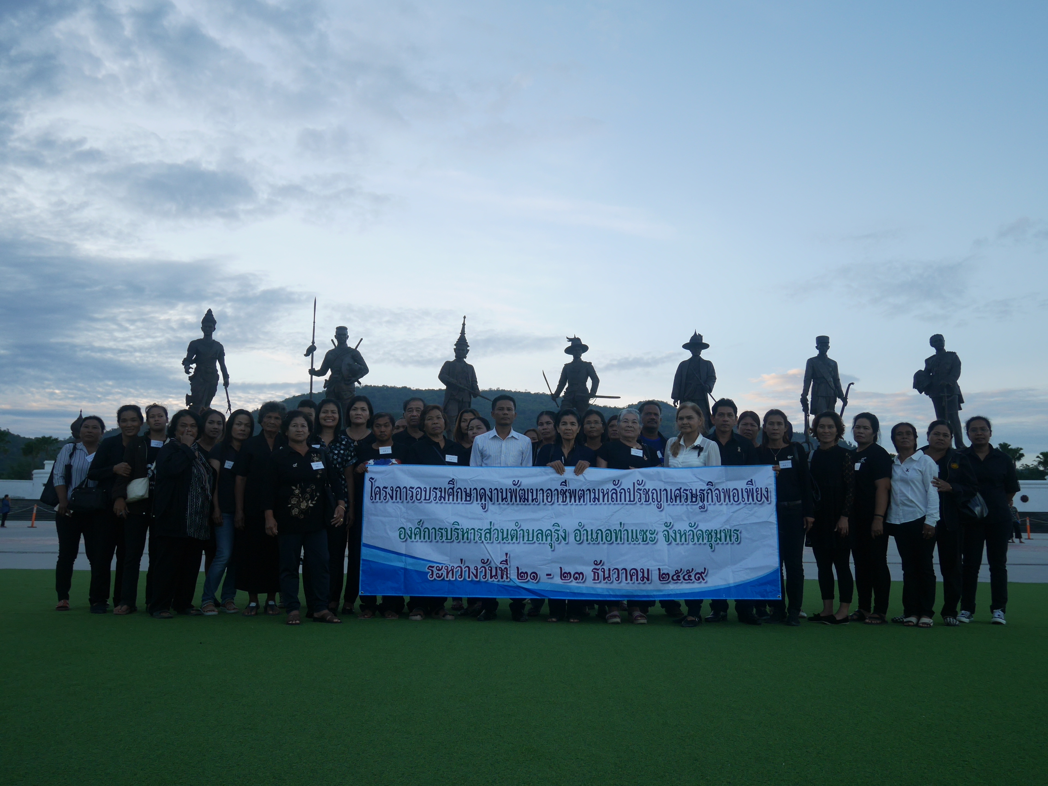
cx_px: 524
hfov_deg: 60.0
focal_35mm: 30
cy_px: 393
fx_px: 908
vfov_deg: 46.8
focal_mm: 15
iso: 250
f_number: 3.8
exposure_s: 1/250
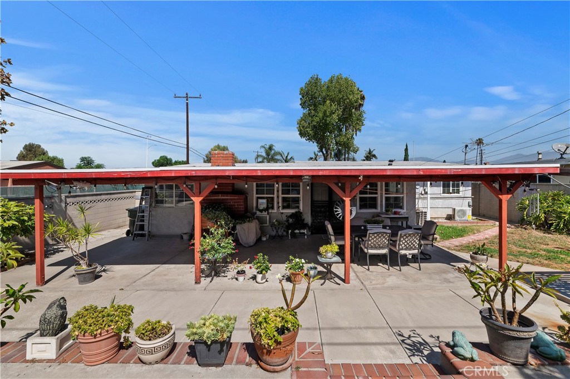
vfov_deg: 81.1
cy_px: 190
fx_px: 221
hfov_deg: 104.3
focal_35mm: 14
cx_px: 285
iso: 500
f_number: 16
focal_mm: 14
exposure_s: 1/320
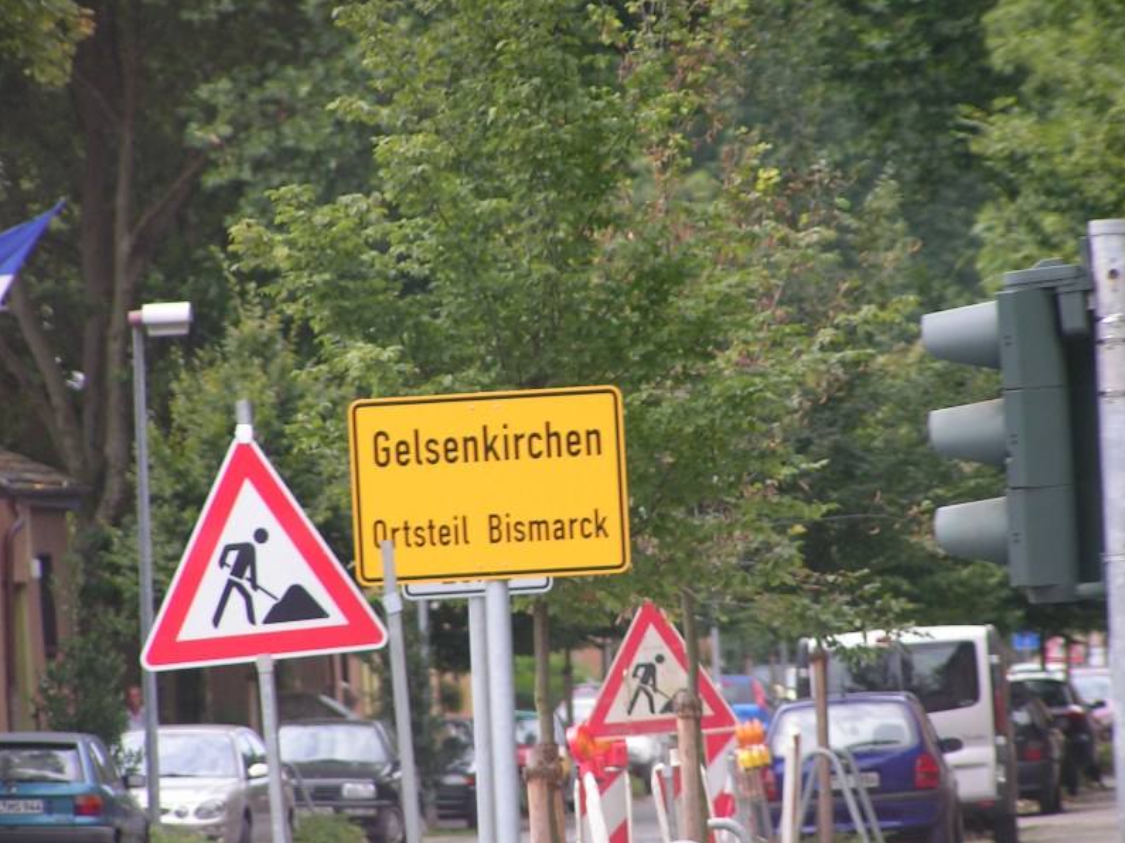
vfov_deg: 4.5
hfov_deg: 6.0
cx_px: 565
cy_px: 422
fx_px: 10658
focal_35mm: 328
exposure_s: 1/400
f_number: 3.5
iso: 80
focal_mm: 49.8
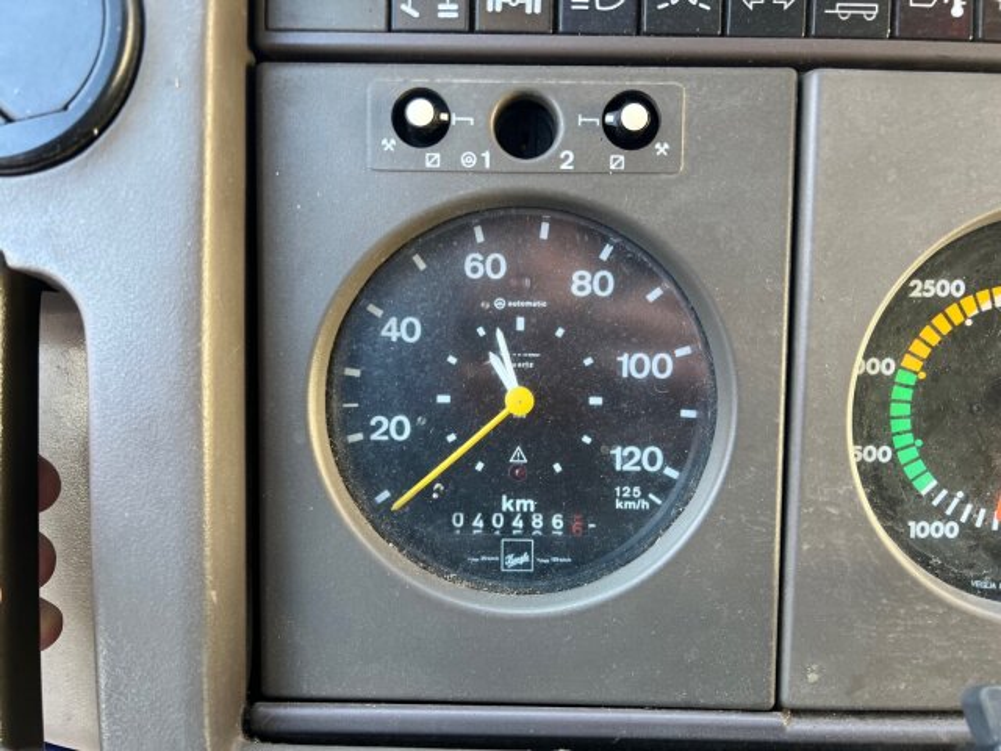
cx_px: 500
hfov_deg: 67.3
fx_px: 752
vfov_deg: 53.1
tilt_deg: -43.0
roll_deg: -2.8
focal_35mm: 26
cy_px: 376
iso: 125
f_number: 1.5
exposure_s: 1/121
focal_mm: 5.7
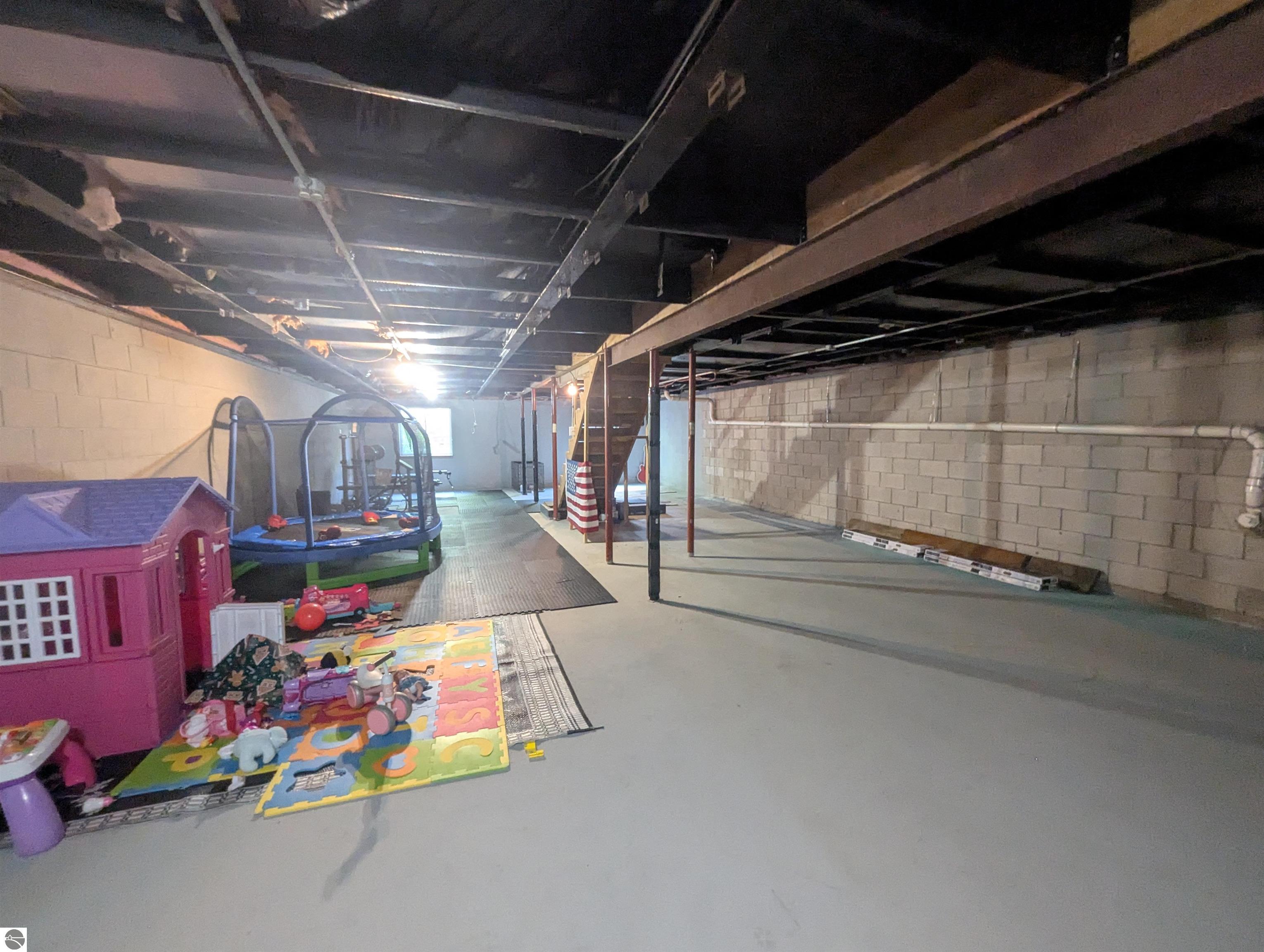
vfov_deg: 90.1
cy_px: 476
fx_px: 475
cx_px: 632
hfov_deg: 106.1
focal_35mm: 13
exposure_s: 1/24
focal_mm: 1.95
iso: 739
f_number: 2.2
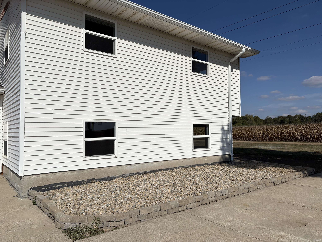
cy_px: 121
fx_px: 242
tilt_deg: +2.9
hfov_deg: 67.3
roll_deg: +0.8
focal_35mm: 26
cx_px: 161
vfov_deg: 53.1
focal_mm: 5.96
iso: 40
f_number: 1.6
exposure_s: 1/14493
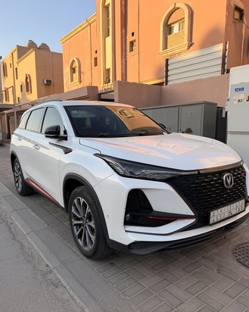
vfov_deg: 66.0
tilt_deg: -9.4
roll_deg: +1.6
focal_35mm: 26
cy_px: 166
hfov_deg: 54.9
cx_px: 122
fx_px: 240
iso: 80
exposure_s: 1/1156
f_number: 1.78
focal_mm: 6.76
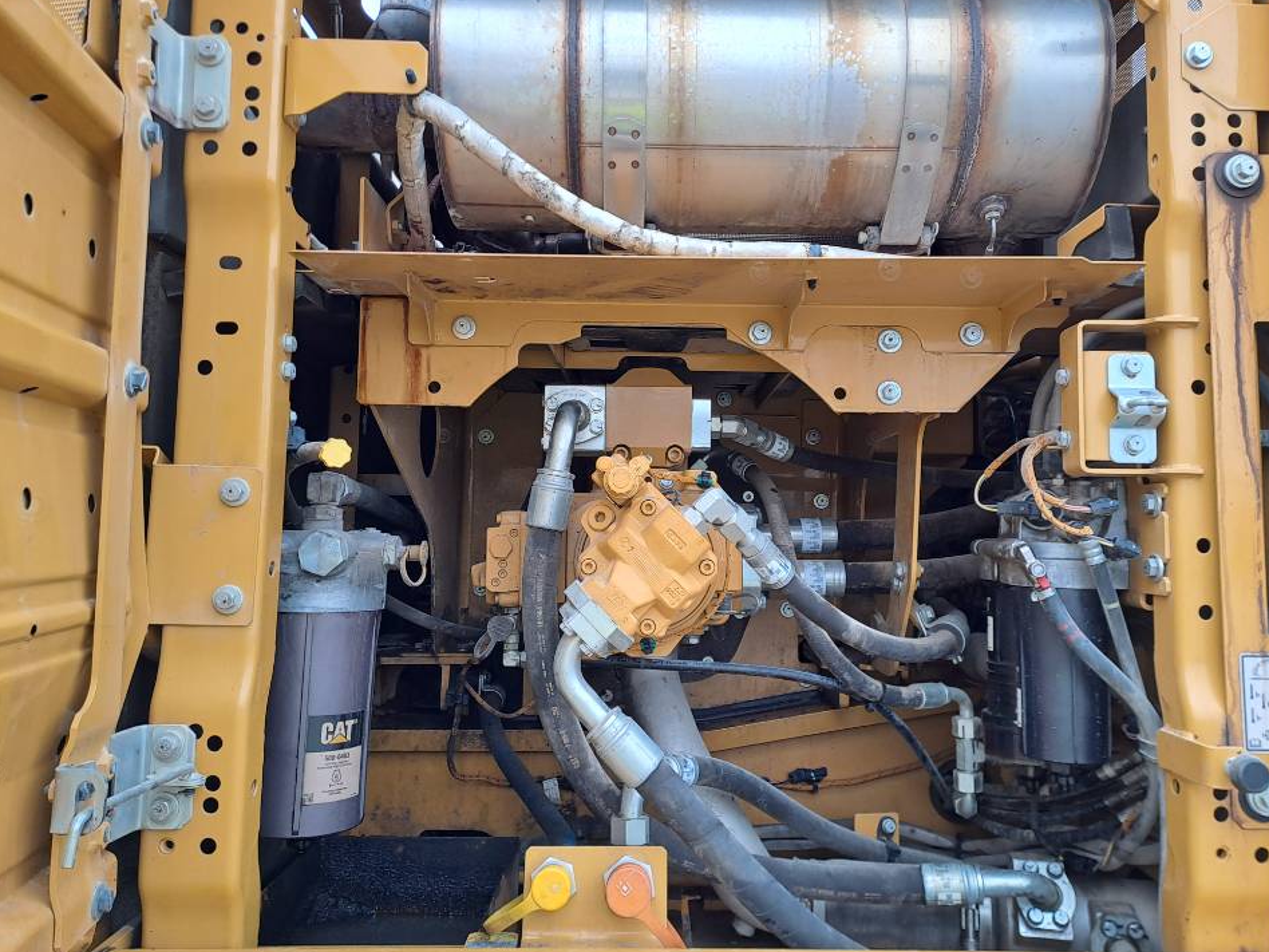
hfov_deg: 65.2
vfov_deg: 51.3
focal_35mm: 27
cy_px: 458
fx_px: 990
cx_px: 681
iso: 40
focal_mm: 4.65
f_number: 1.8
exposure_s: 1/50
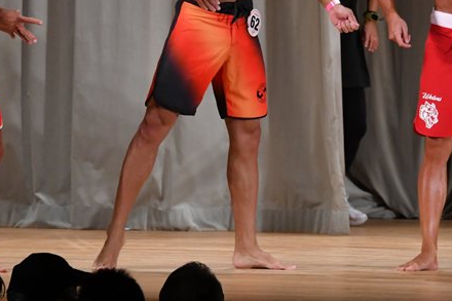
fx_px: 5635
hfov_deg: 4.6
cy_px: 42
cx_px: 221
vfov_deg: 3.1
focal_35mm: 449
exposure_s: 1/400
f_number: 5.6
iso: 3200
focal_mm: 170
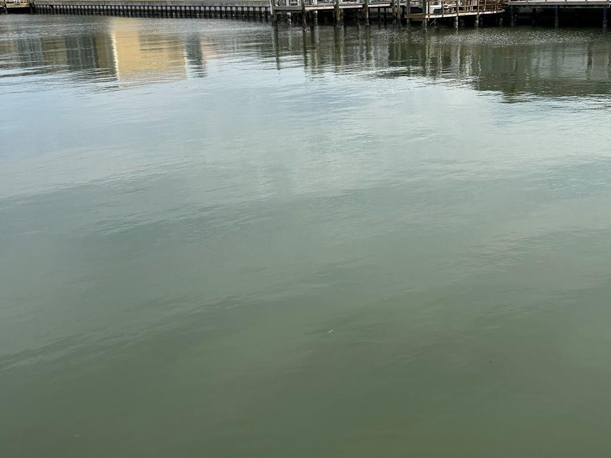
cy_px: 163
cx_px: 391
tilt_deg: -12.7
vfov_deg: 36.5
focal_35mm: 39
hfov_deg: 47.3
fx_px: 688
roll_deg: +1.0
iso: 50
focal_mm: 5.7
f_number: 1.5
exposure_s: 1/2994
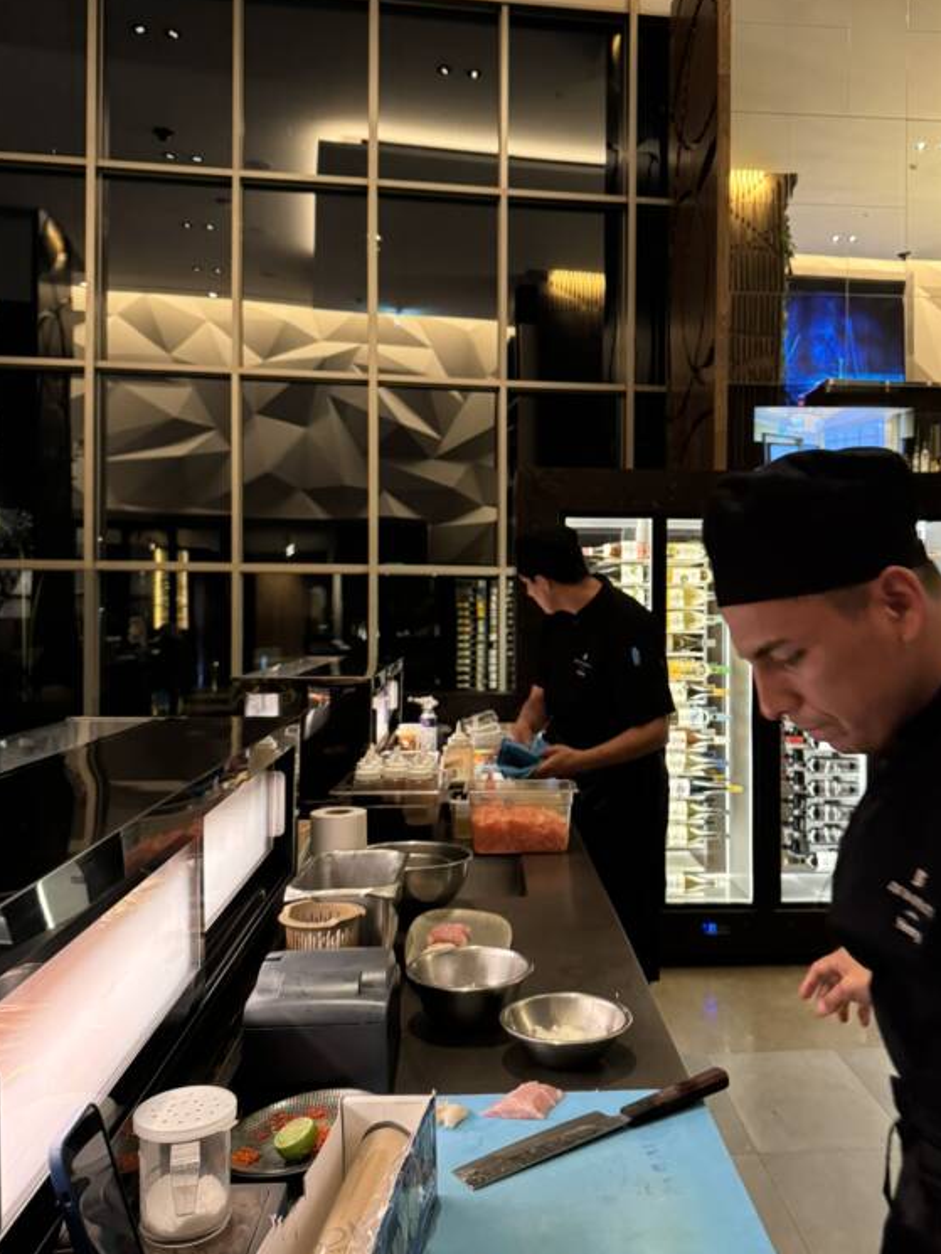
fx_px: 1051
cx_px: 558
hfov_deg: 48.0
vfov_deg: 61.6
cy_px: 611
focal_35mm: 29
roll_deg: -0.3
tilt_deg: +1.0
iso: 800
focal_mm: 6.76
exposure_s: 1/31
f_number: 1.78
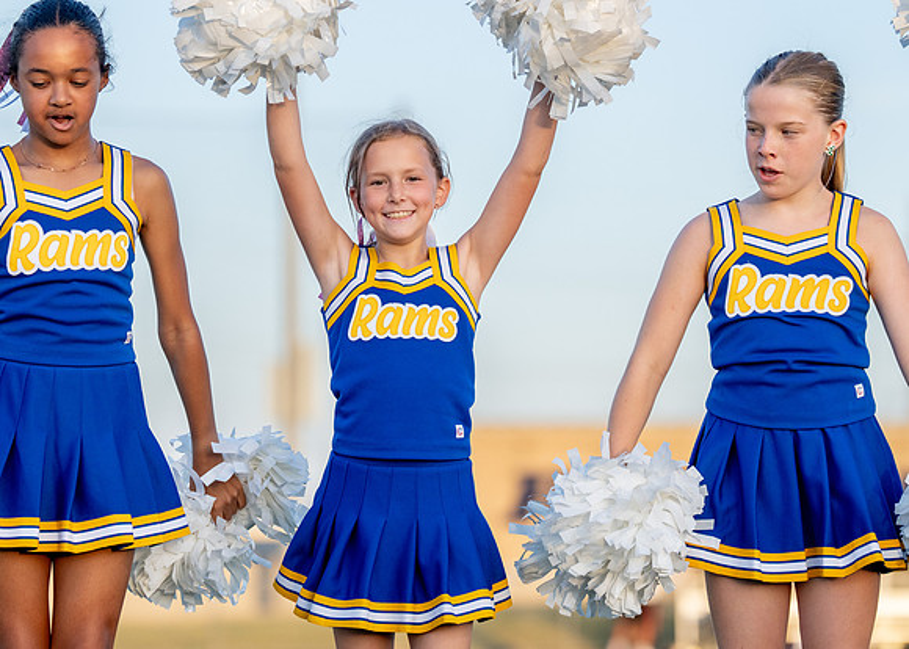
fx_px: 4870
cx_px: 449
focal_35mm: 189
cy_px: 316
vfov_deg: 7.6
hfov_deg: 10.7
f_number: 2.8
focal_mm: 137
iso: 500
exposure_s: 1/2500
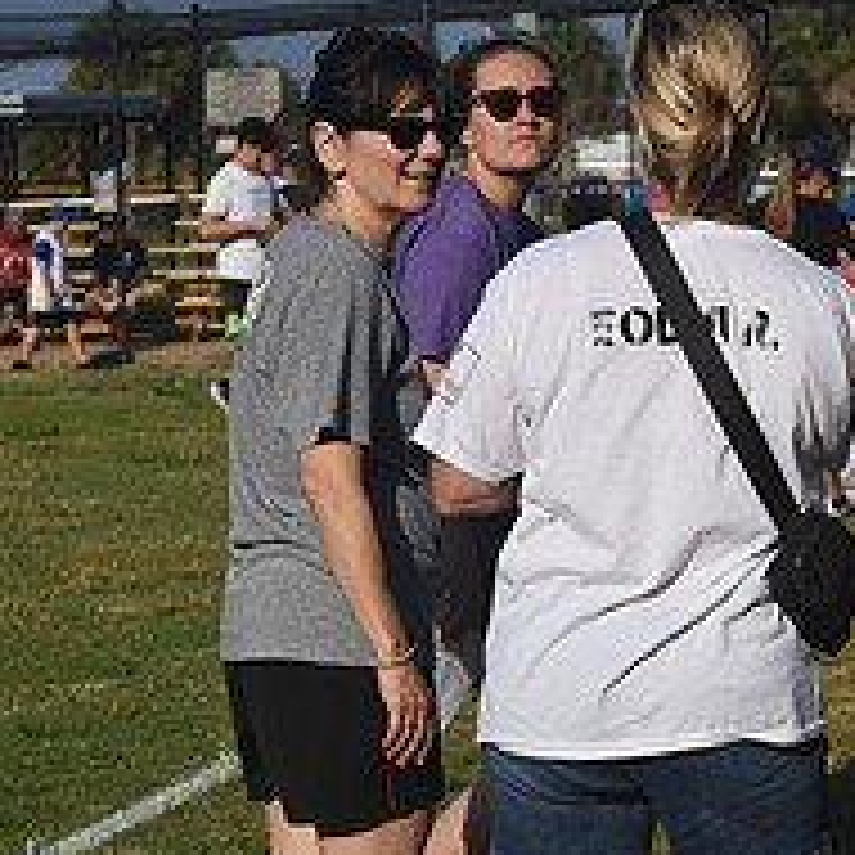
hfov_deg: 13.4
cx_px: 621
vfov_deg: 13.4
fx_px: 3633
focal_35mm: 130
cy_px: 677
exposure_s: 1/1600
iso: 125
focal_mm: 50
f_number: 5
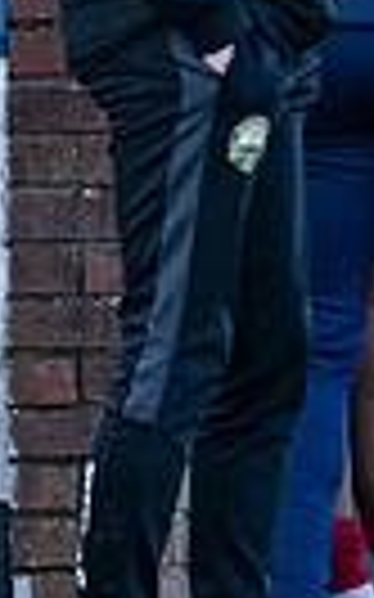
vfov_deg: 0.9
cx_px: 1894
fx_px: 38905
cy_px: -107
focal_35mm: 2383
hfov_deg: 0.5
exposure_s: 1/1250
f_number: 4
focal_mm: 200
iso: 400
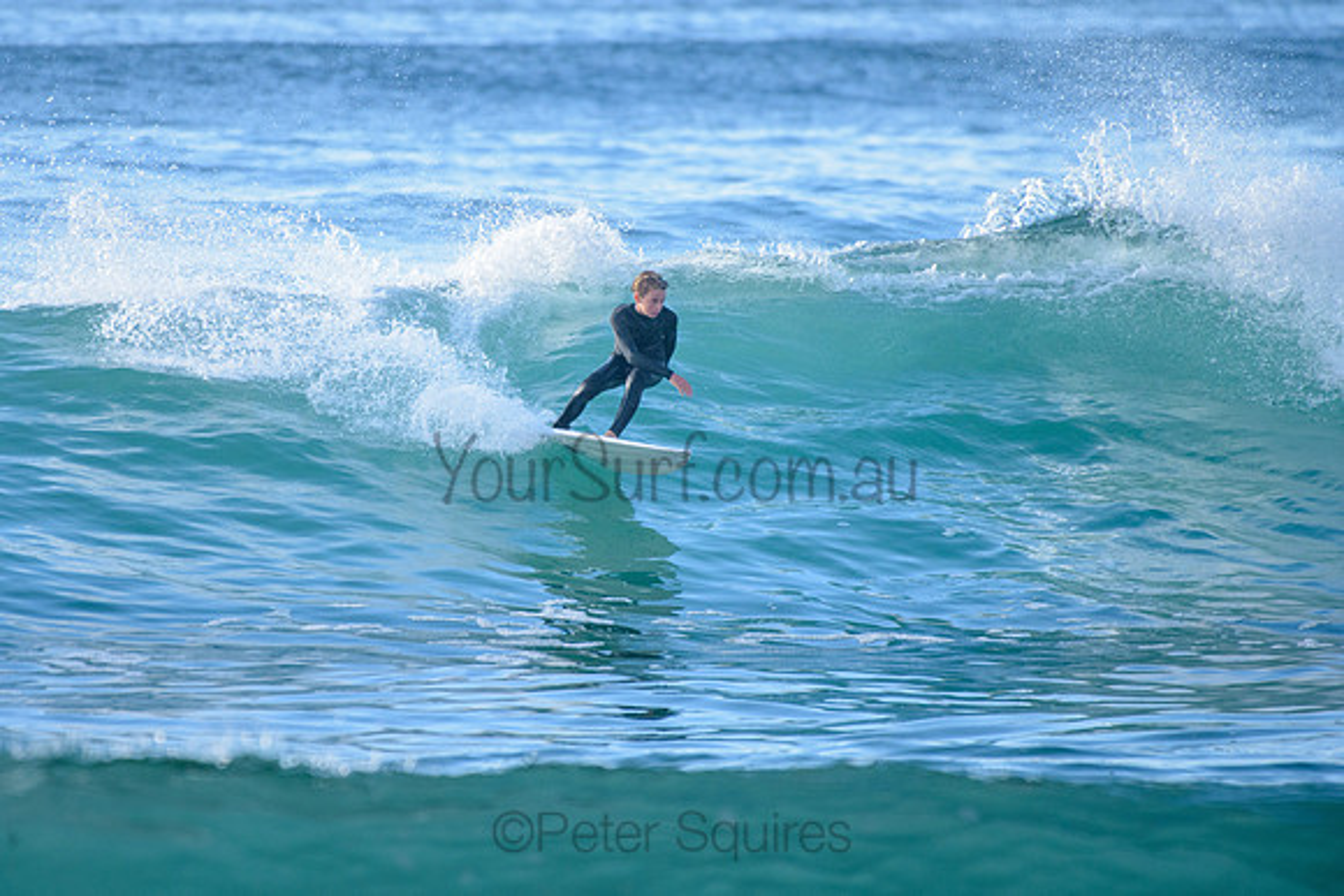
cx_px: 526
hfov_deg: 3.4
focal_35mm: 613
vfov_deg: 2.2
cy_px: 386
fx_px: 22903
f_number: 5.6
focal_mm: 500
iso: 900
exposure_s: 1/2000
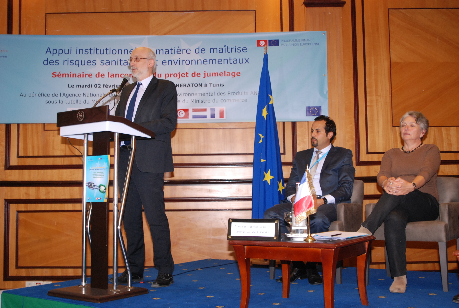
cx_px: 230
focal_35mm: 36
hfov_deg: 53.0
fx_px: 460
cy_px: 154
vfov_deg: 37.0
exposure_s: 1/30
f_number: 4
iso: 500
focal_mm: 24
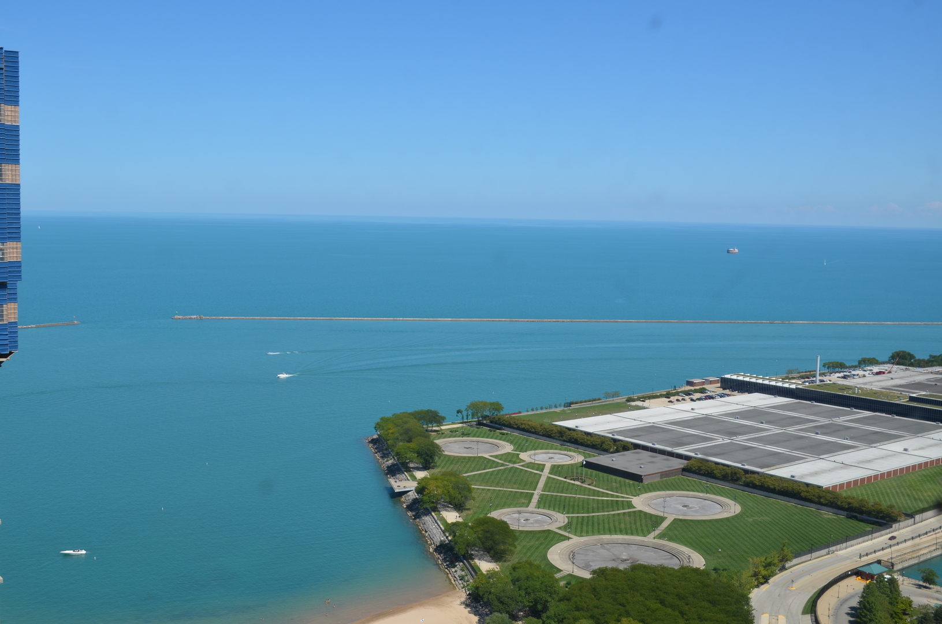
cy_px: 312
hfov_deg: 46.5
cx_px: 471
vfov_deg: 31.8
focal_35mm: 42
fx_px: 1097
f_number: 8
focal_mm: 28
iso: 100
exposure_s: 1/250
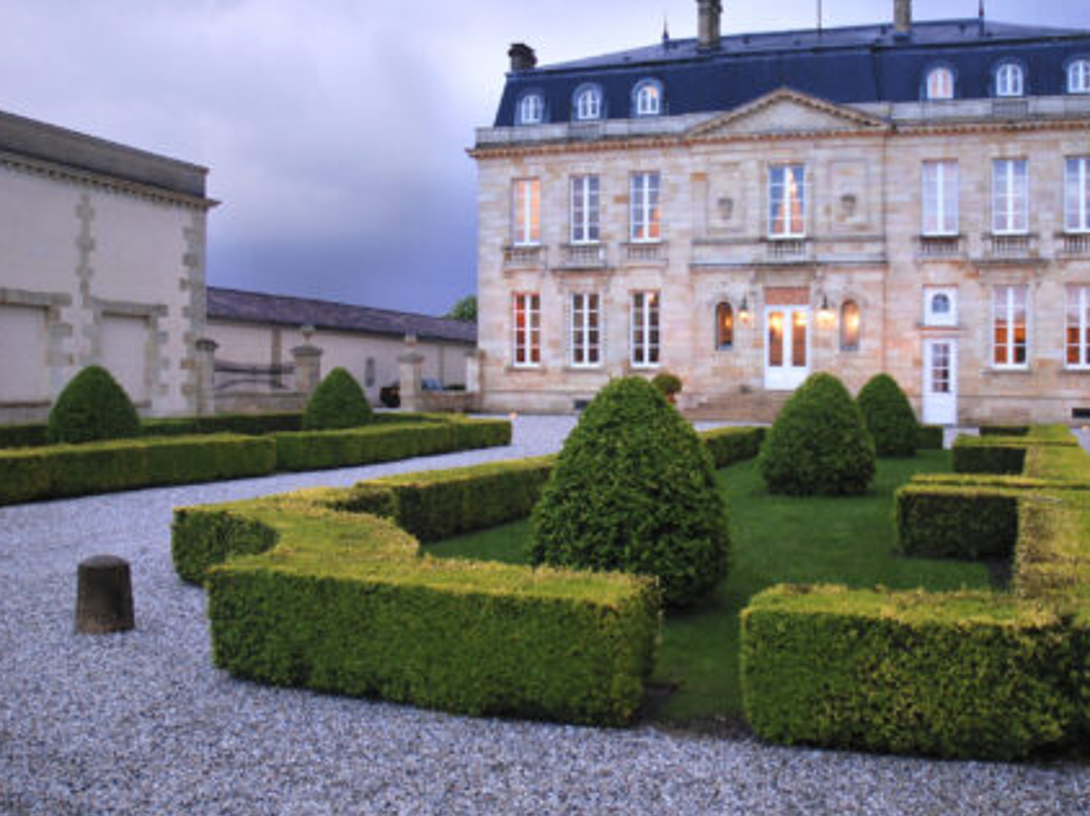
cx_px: 659
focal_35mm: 37
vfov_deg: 38.6
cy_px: 369
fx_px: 1164
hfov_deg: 49.8
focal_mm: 18
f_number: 3.5
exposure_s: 1/30
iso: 400
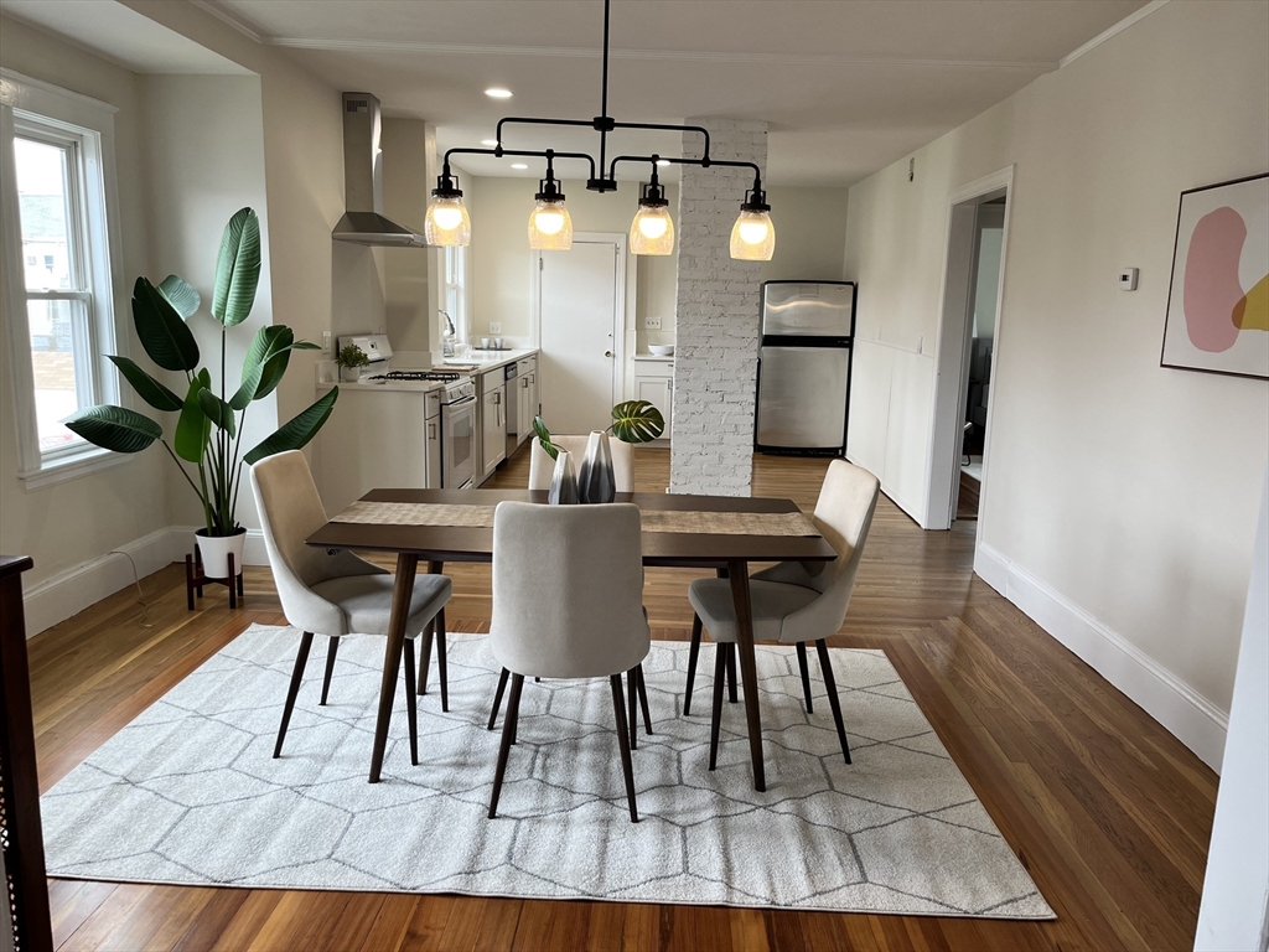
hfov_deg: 67.3
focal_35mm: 26
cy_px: 476
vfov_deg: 53.1
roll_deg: -0.4
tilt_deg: -10.5
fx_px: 953
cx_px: 634
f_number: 1.6
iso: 50
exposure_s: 1/120
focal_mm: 5.1
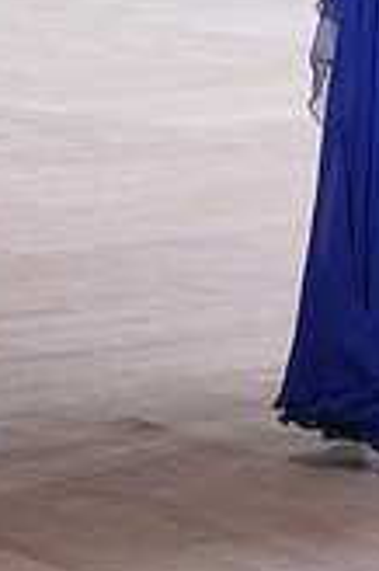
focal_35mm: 269
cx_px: 572
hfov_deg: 5.1
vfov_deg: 7.5
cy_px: -296
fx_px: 4257
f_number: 5.6
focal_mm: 76
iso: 4000
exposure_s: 1/400
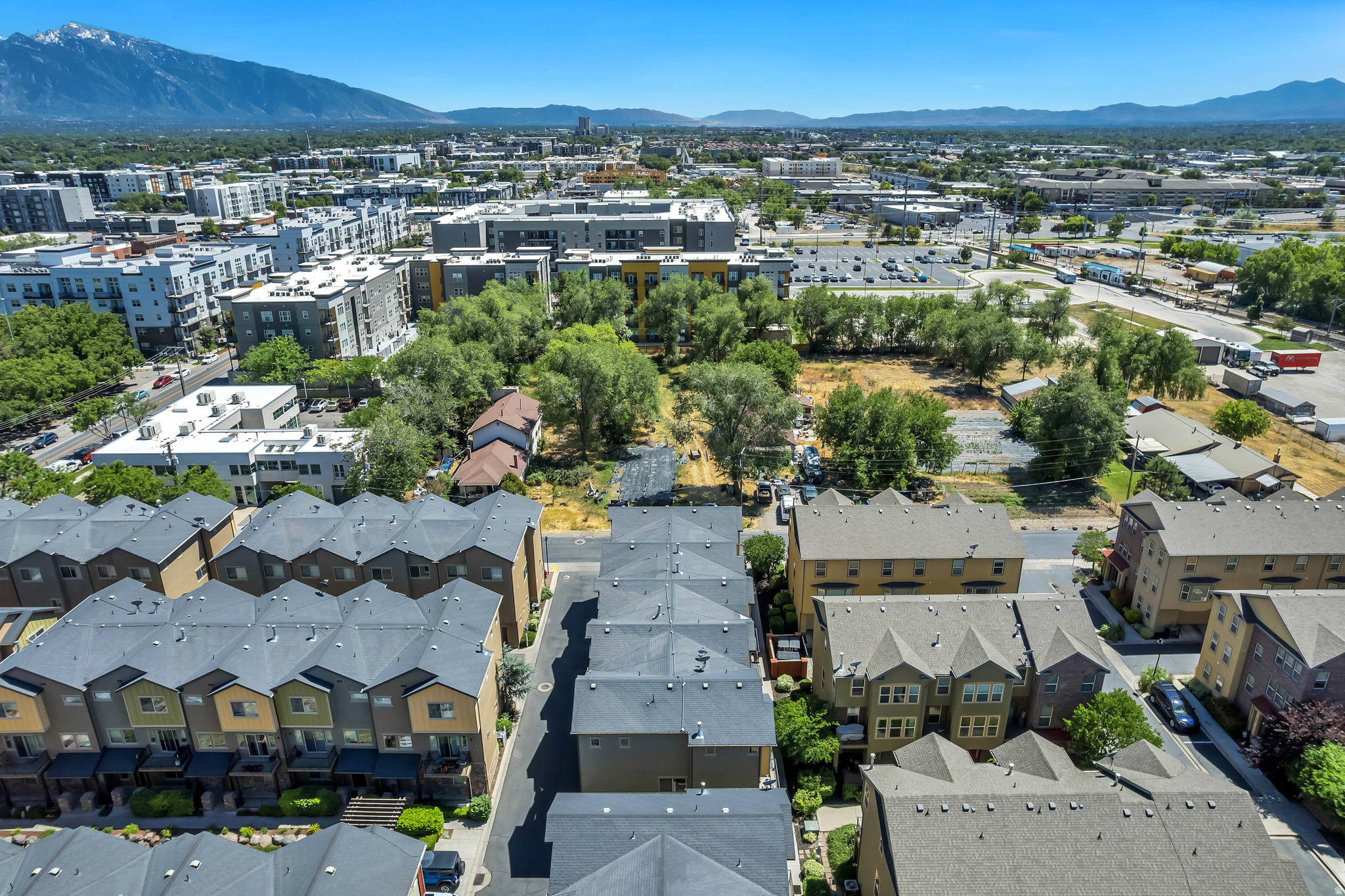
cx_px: 672
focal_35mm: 22
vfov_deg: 57.2
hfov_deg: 78.6
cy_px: 448
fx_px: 822
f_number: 2.8
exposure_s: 1/2000
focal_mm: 8.38
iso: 150
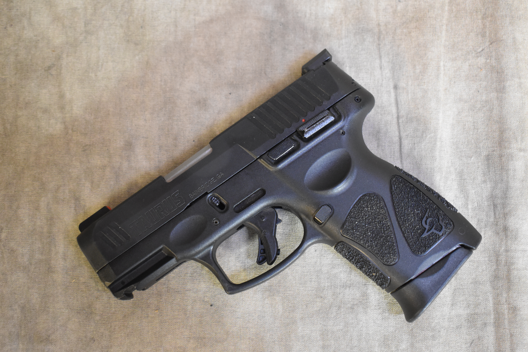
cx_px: 264
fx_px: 770
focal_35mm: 52
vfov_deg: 25.8
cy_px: 176
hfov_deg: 37.9
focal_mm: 35
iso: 3200
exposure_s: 1/13
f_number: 4.5
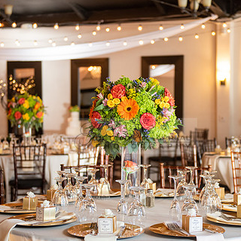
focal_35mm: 77
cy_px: 136
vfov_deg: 22.5
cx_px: 133
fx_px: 607
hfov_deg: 22.5
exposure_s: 1/80
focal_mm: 50
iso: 1000
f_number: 2.8
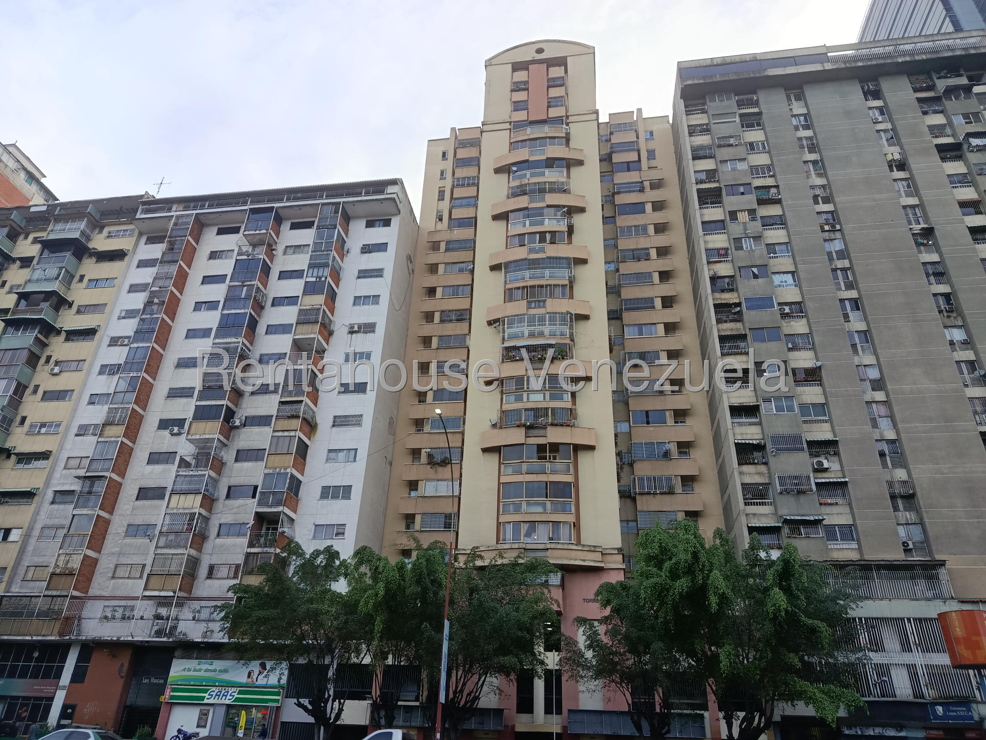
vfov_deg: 56.8
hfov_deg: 71.6
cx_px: 493
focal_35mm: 24
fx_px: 684
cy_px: 370
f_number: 1.7
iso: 63
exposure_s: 1/100
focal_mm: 5.24
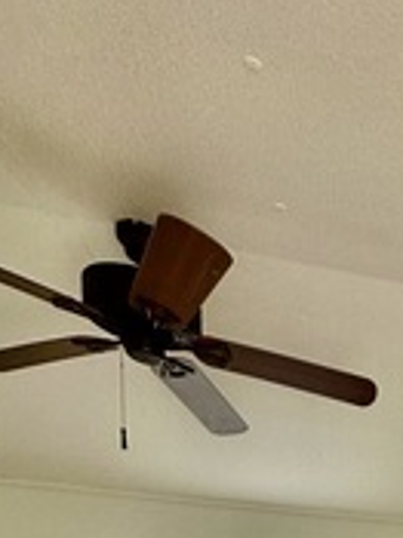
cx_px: 509
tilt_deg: -6.0
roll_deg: -2.9
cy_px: 744
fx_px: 622
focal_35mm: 40
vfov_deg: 31.8
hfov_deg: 29.6
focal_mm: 2.22
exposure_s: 1/120
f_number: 2.2
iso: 125
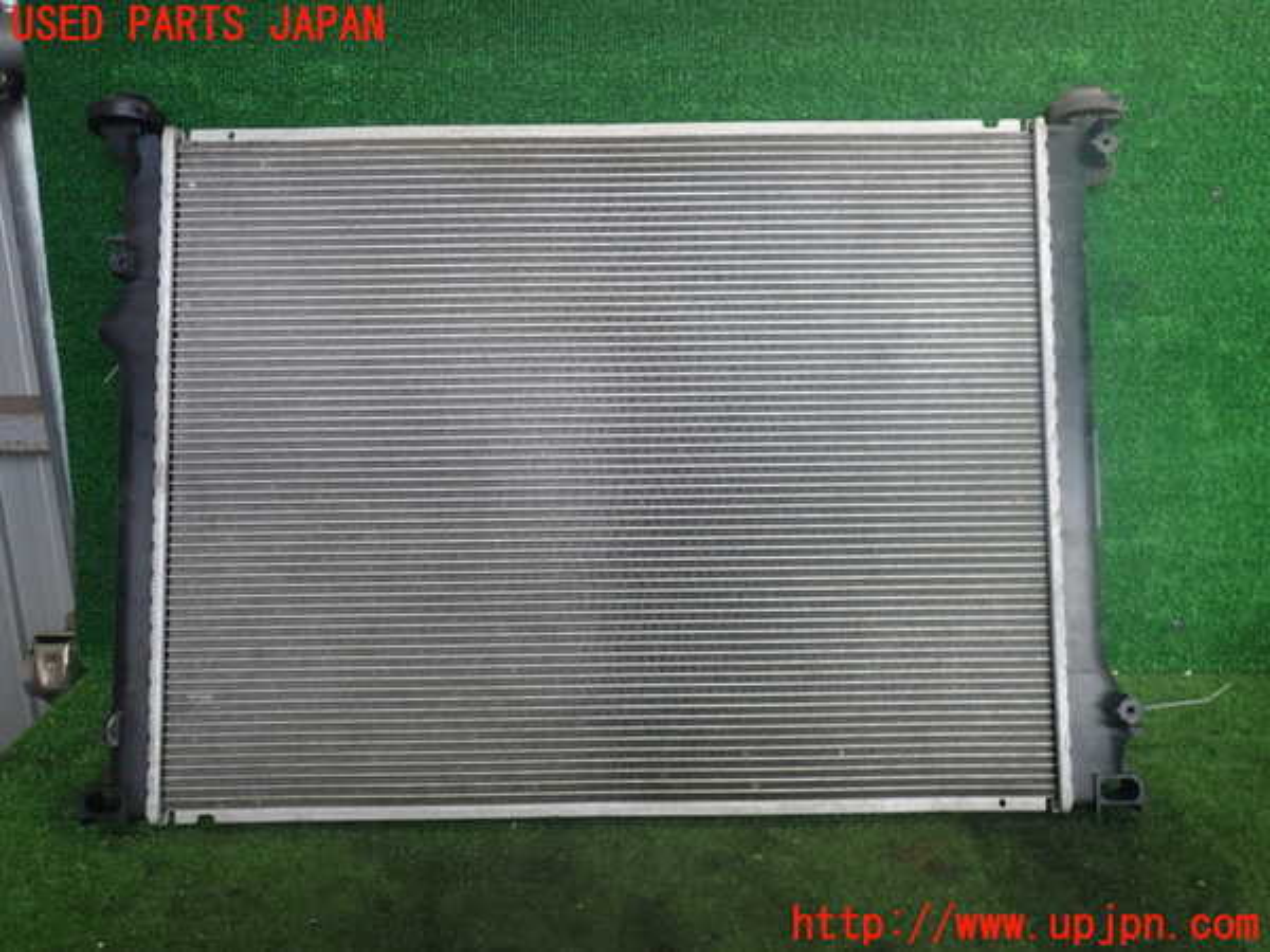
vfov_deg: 46.8
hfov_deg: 60.0
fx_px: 1101
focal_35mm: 30
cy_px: 476
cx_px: 635
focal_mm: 5.4
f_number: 2.3
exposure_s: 1/80
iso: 200
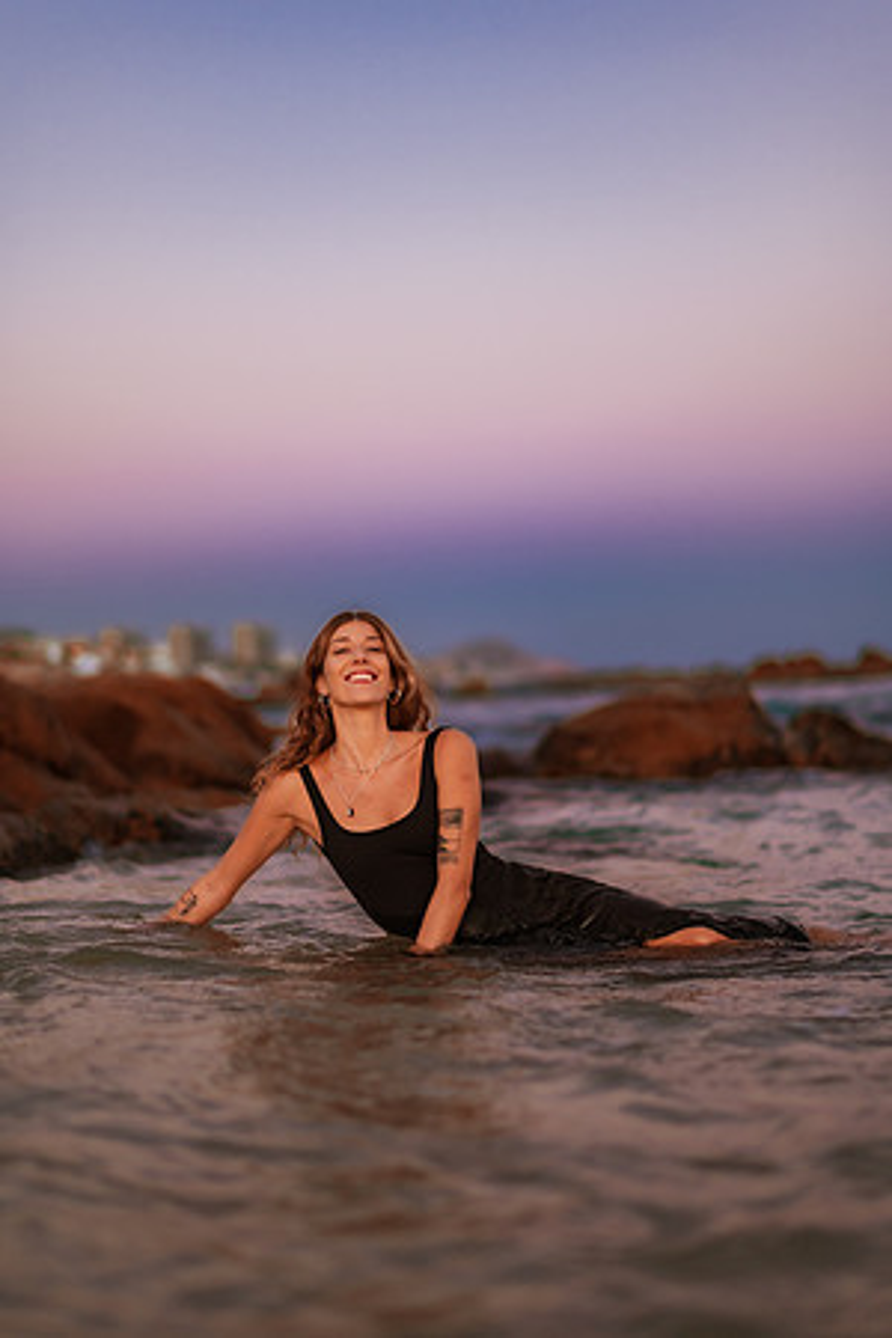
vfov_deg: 34.5
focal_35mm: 58
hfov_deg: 23.4
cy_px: 669
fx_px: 2155
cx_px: 446
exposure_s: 1/320
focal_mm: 58
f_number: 1.4
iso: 200
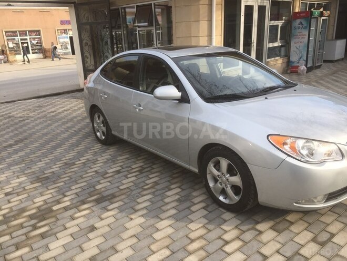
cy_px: 130
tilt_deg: -15.6
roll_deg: +2.8
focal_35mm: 29
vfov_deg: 48.2
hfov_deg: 61.7
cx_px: 174
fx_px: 291
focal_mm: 4.15
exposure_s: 1/682
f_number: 2.2
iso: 32
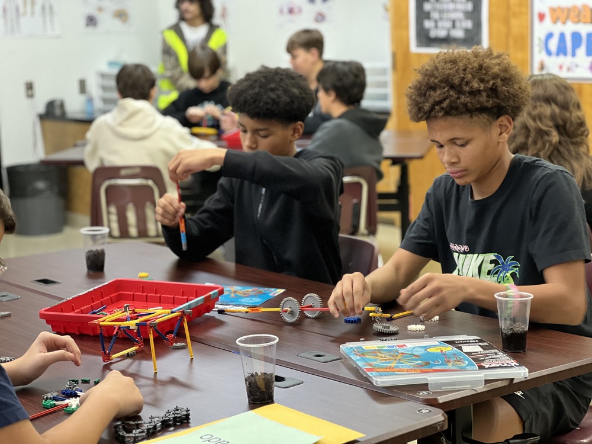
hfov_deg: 25.3
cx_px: 296
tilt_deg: -8.8
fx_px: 1317
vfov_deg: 19.1
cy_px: 222
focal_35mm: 77
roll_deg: +2.3
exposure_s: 1/40
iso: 320
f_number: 2.8
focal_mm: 9
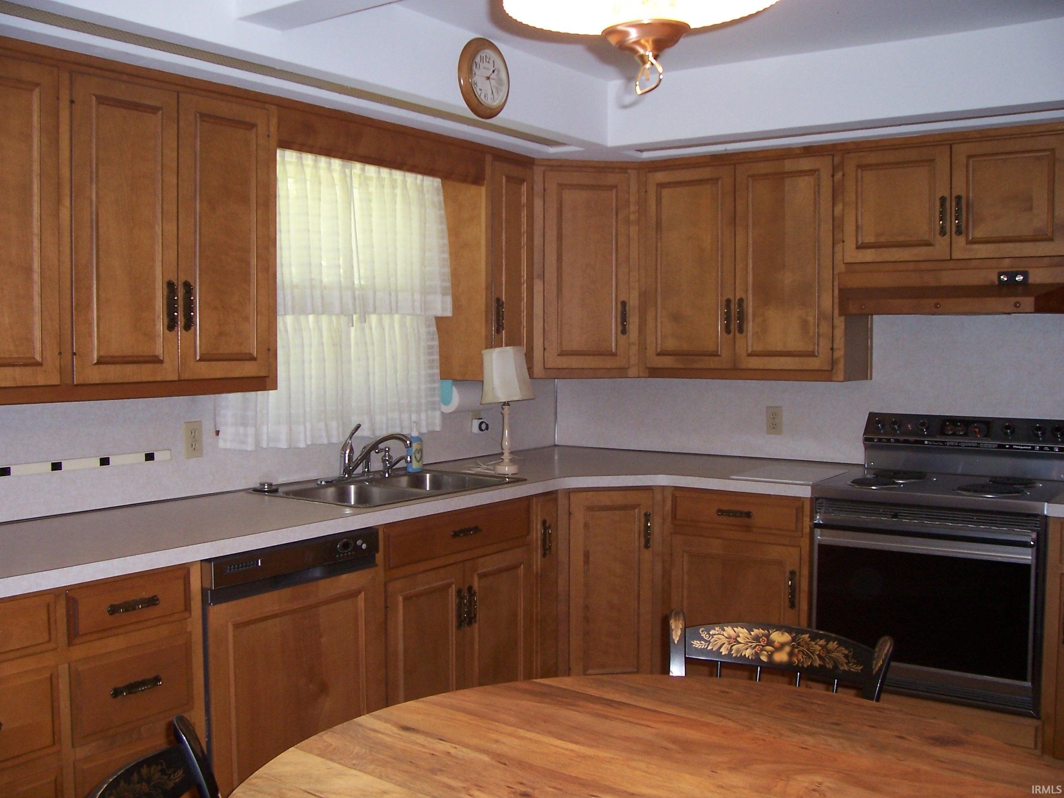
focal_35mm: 34
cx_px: 532
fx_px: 1045
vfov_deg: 41.8
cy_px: 399
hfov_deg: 54.0
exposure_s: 1/60
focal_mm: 5.6
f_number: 2.7
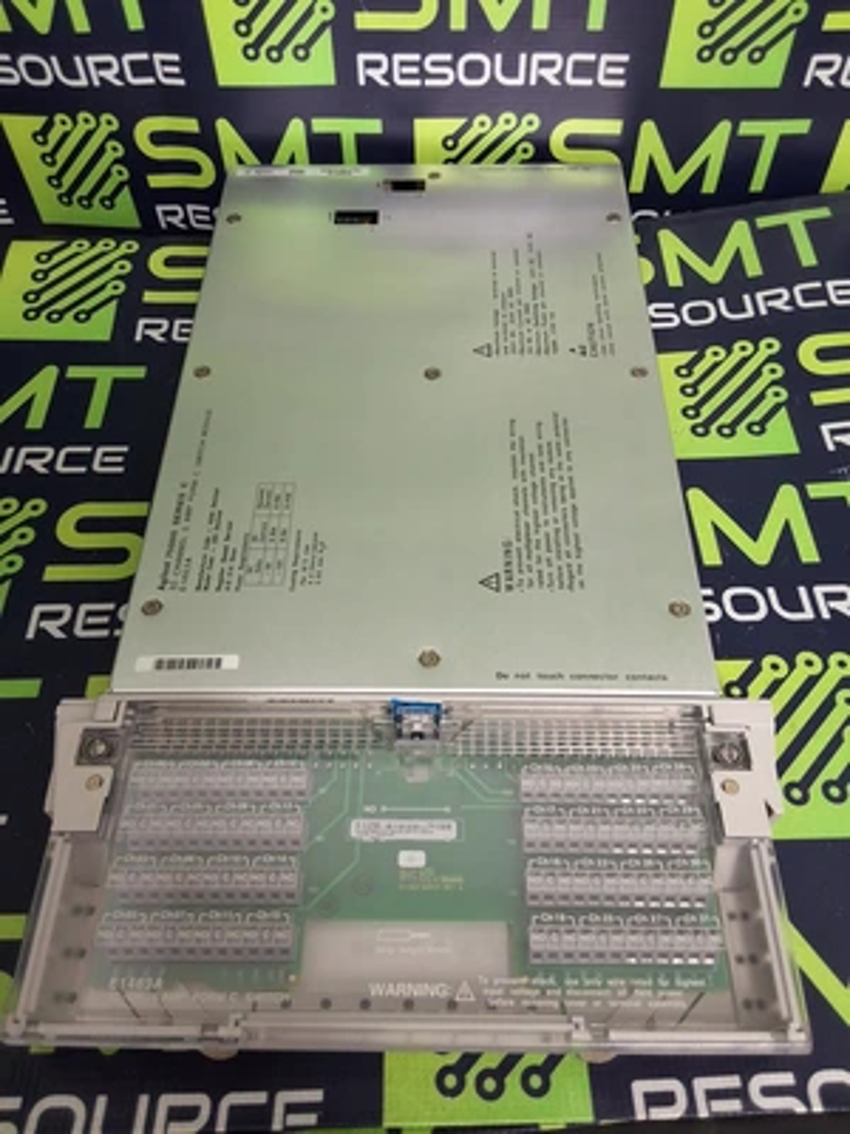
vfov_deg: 63.4
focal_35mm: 28
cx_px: 425
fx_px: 917
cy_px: 567
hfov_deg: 49.7
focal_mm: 2.91
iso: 200
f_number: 1.9
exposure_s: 1/40
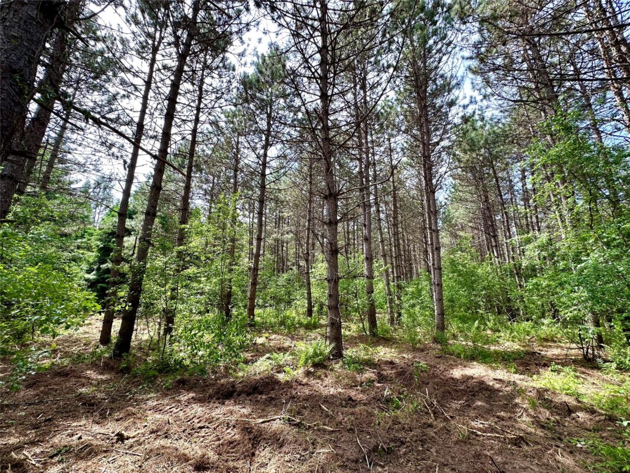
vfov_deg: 85.7
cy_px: 236
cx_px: 315
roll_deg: -0.5
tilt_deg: +13.0
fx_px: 255
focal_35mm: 14
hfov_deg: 102.1
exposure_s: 1/196
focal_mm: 2.22
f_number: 2.2
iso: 40
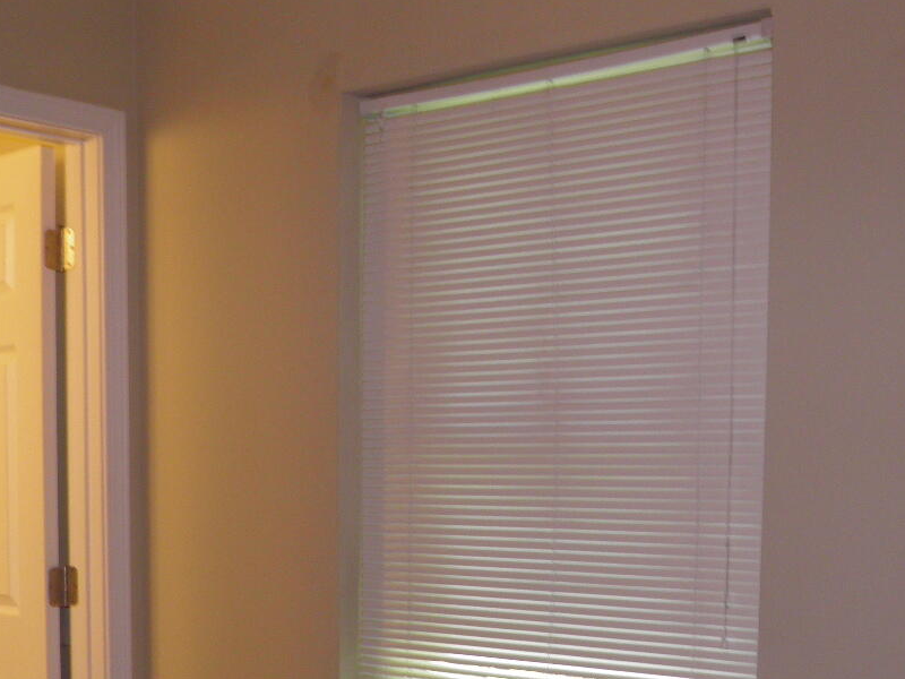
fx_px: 1464
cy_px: 618
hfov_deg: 34.3
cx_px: 390
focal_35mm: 56
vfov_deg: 25.3
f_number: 2.8
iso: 100
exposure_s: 1/30
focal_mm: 4.9
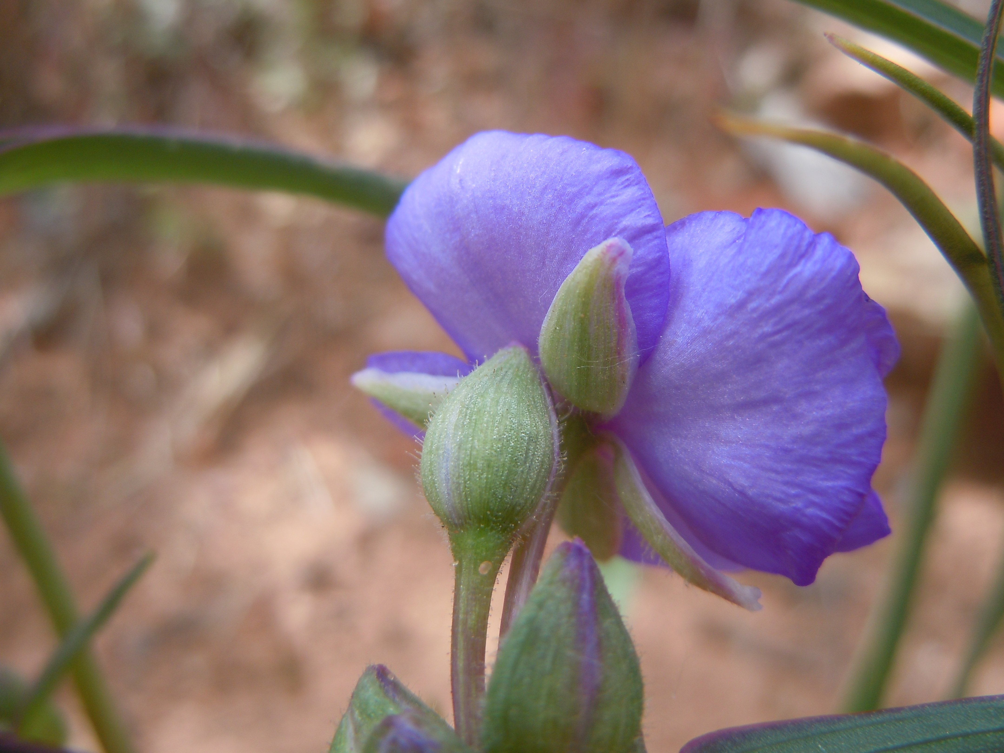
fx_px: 870
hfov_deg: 60.0
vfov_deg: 46.8
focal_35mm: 30
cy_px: 376
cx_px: 502
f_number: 3.5
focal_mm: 5.4
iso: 100
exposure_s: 1/400
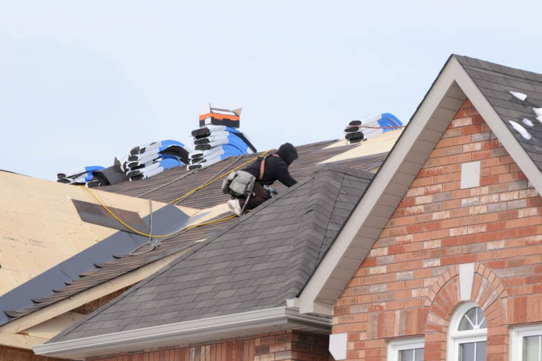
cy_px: 180
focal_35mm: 300
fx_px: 4517
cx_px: 271
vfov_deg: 4.6
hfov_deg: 6.9
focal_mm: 200
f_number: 13
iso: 200
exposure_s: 1/250
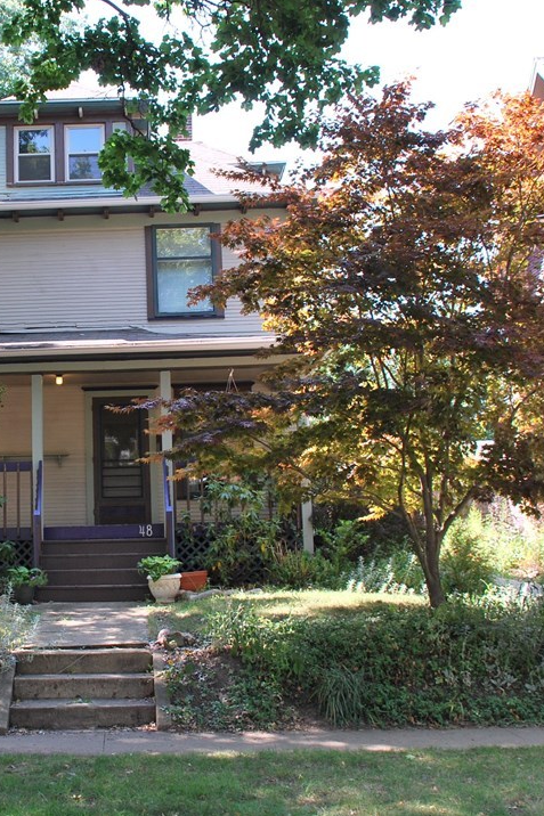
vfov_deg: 39.6
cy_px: 406
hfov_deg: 26.2
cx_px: 72
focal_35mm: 50
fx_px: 1134
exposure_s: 1/100
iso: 200
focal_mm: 22
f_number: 5
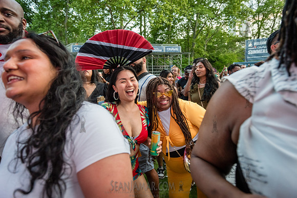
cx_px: 148
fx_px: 198
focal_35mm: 24
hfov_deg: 73.7
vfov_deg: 53.2
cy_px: 99
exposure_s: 1/250
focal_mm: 24
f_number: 3.5
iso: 2000
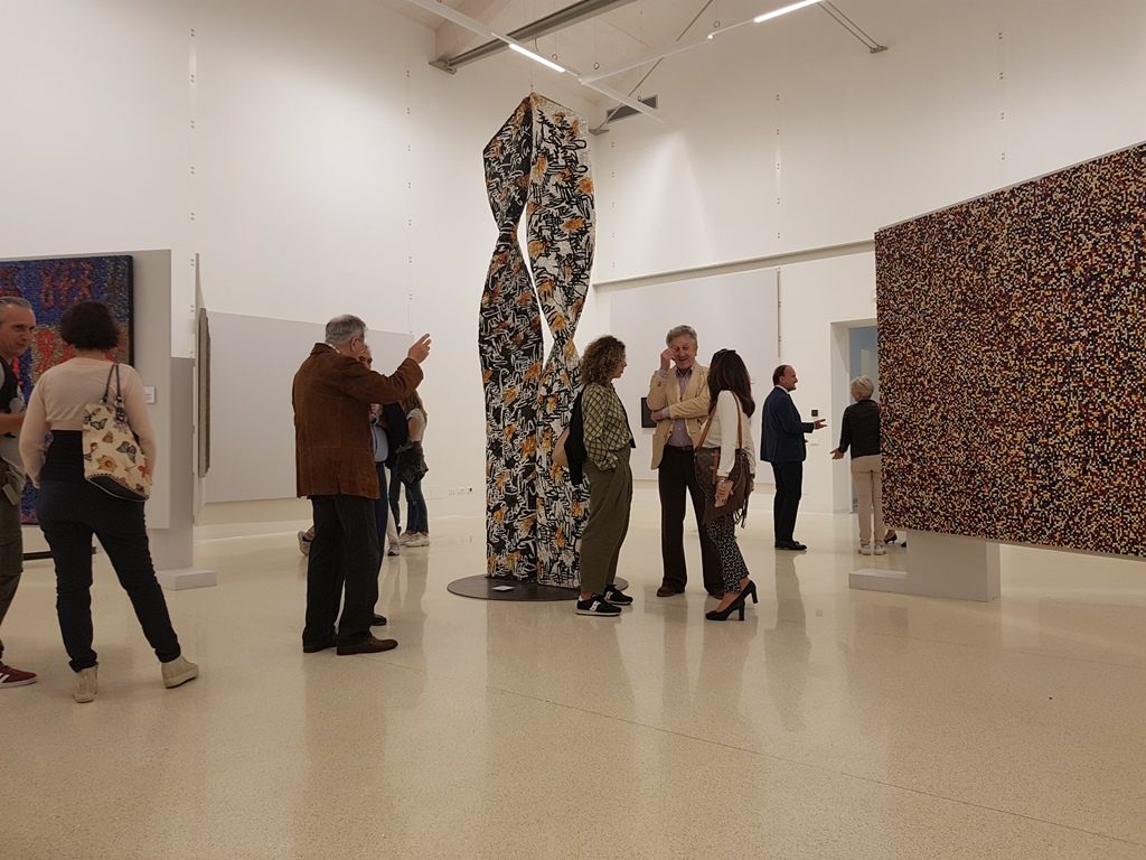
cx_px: 573
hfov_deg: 67.3
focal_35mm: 26
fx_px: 861
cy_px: 430
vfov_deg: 53.1
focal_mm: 4.2
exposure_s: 1/100
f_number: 1.7
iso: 64
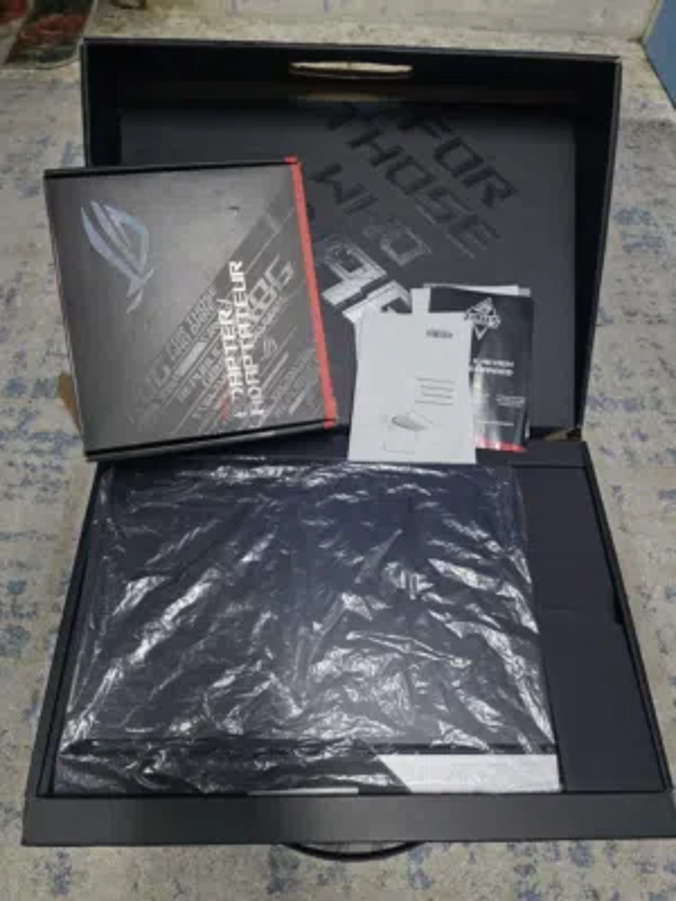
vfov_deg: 73.9
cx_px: 338
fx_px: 599
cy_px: 450
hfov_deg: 58.9
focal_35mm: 23
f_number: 1.7
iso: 1000
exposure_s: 1/100
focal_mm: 6.3
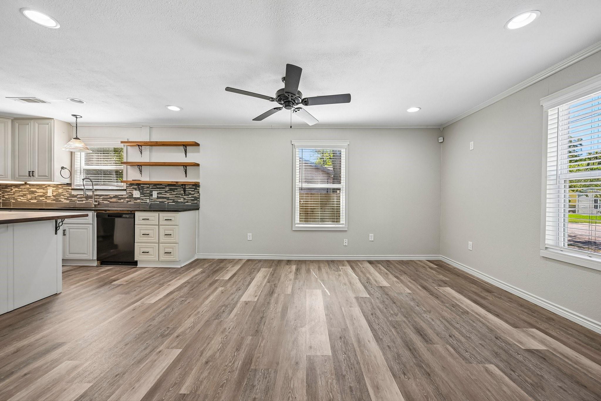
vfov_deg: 81.2
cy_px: 200
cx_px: 300
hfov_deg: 104.3
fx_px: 234
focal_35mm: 14
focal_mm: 14
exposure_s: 1/20
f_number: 9
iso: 250
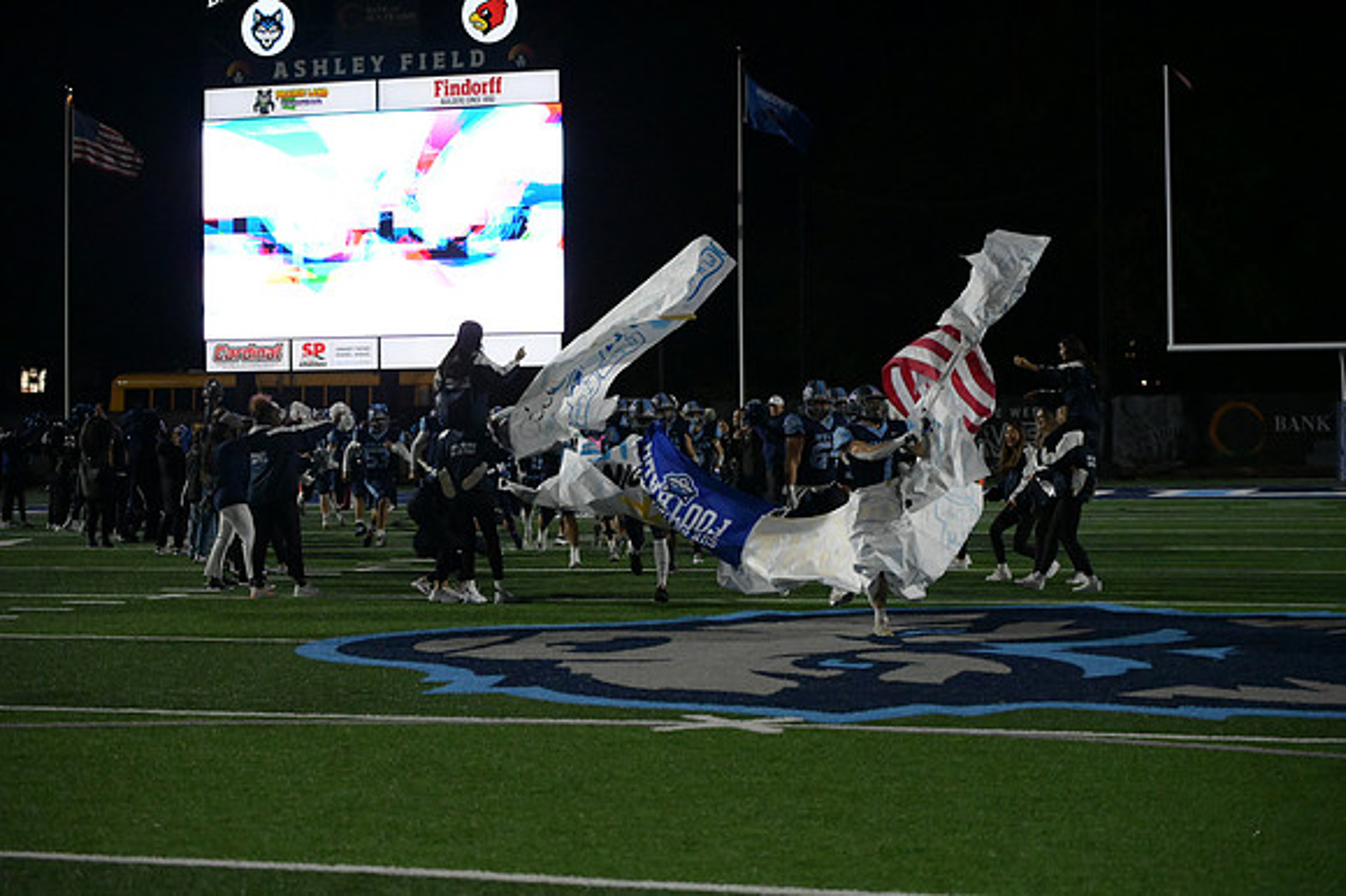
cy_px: 448
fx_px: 2616
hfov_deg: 28.9
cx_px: 673
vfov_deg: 19.4
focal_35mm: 70
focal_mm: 70
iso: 12800
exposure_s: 1/8000
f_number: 2.8
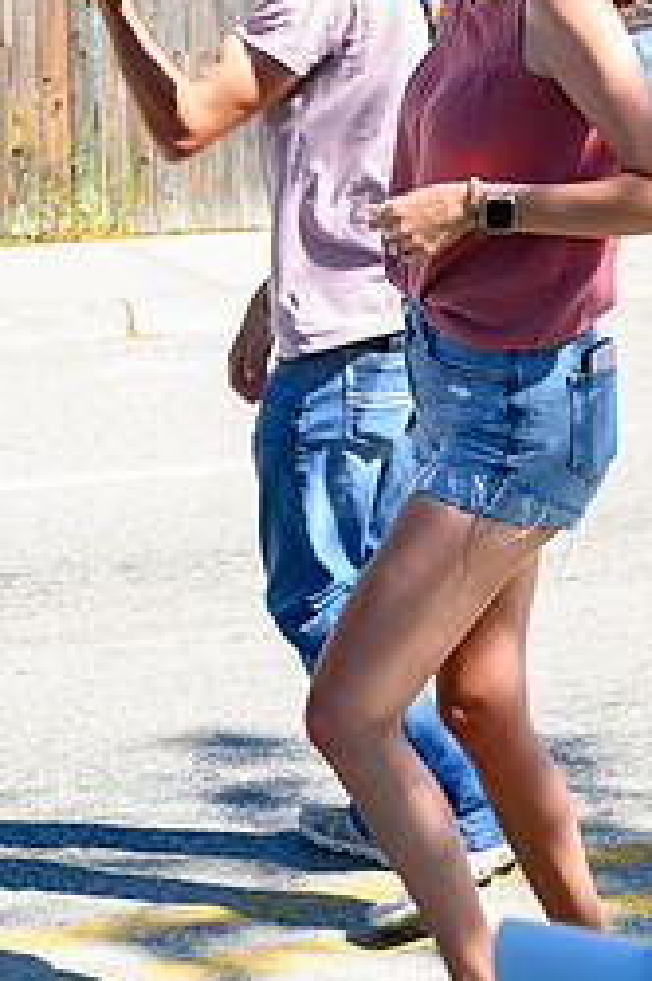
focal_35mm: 101
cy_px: 208
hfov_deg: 13.5
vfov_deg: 20.0
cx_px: 275
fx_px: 2751
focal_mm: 56
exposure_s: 1/250
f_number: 7.1
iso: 400
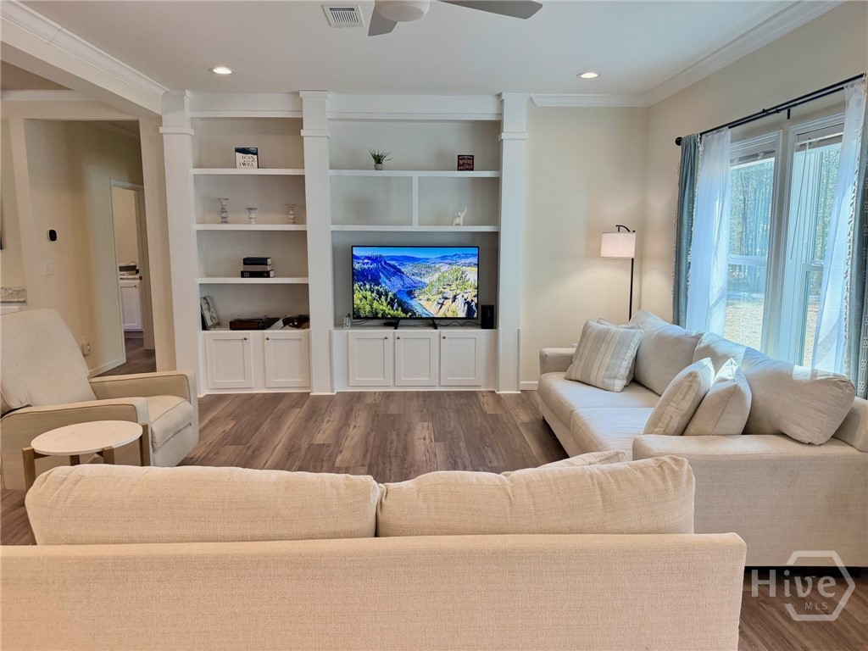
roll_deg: +0.3
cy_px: 326
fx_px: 602
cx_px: 434
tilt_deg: -8.1
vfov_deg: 56.8
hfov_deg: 71.6
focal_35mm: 24
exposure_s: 1/190
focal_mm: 6.76
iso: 200
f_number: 1.78
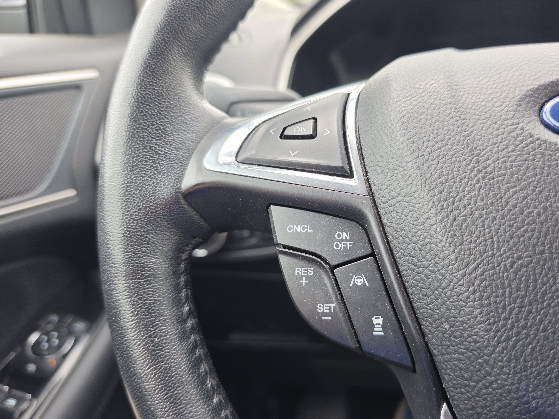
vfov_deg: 53.1
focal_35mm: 26
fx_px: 420
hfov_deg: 67.1
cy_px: 215
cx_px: 307
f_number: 1.4
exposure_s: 1/359
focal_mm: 6.5
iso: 32
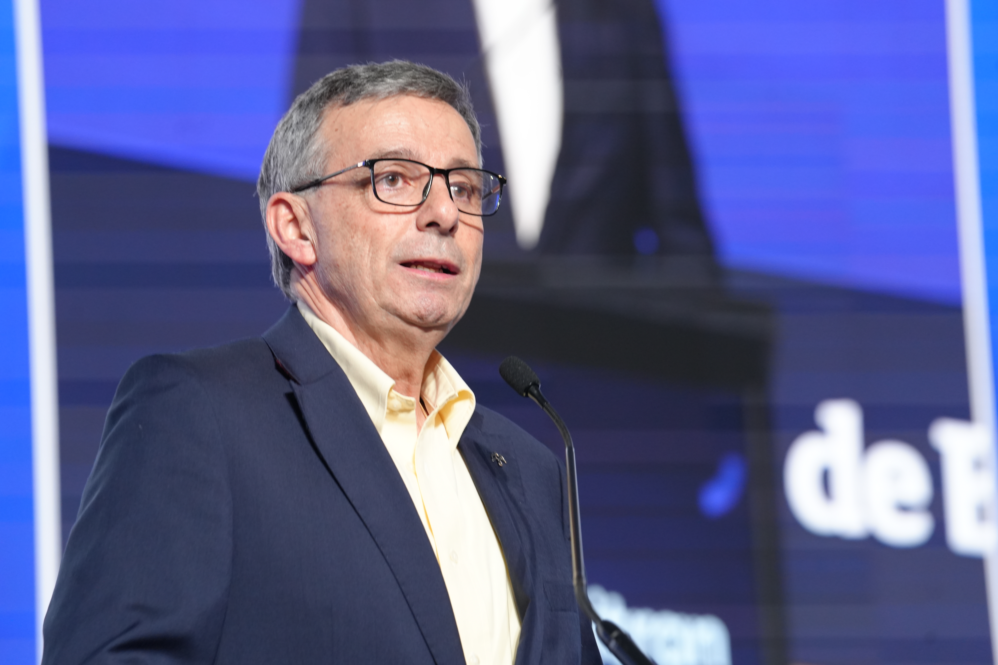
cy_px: 332
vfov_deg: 6.9
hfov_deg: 10.3
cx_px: 499
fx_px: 5544
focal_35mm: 200
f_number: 5.6
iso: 2000
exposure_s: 1/100
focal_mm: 200
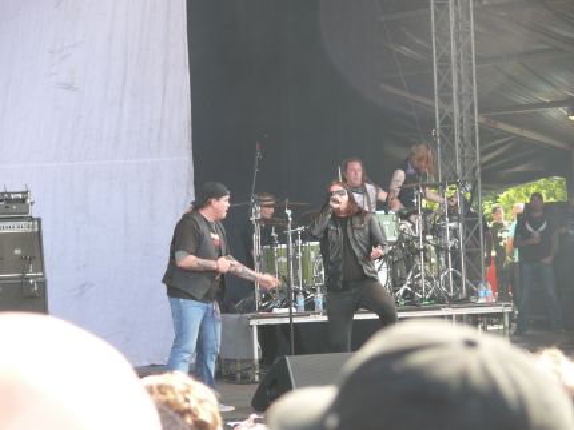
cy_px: 215
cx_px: 287
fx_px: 3066
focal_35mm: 185
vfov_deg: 8.0
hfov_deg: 10.7
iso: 100
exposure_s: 1/100
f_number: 3.6
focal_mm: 39.1
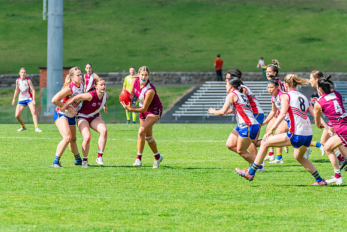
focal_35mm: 268
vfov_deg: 5.1
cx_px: 162
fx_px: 2588
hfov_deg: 7.7
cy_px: 121
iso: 800
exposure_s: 1/1600
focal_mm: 250
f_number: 7.1
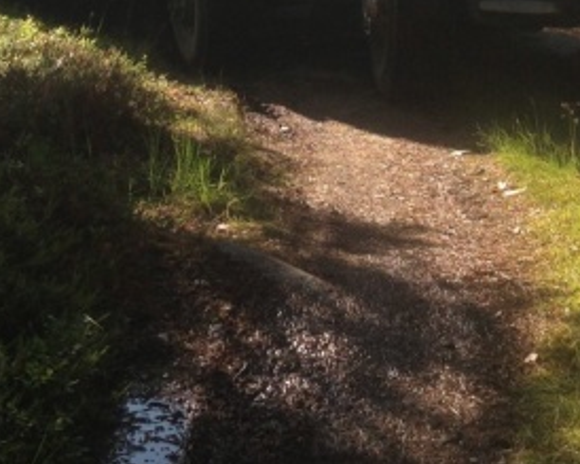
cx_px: 381
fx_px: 1613
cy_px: -163
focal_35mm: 94
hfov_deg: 20.3
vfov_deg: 15.5
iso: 50
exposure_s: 1/423
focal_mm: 4.13
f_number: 2.4
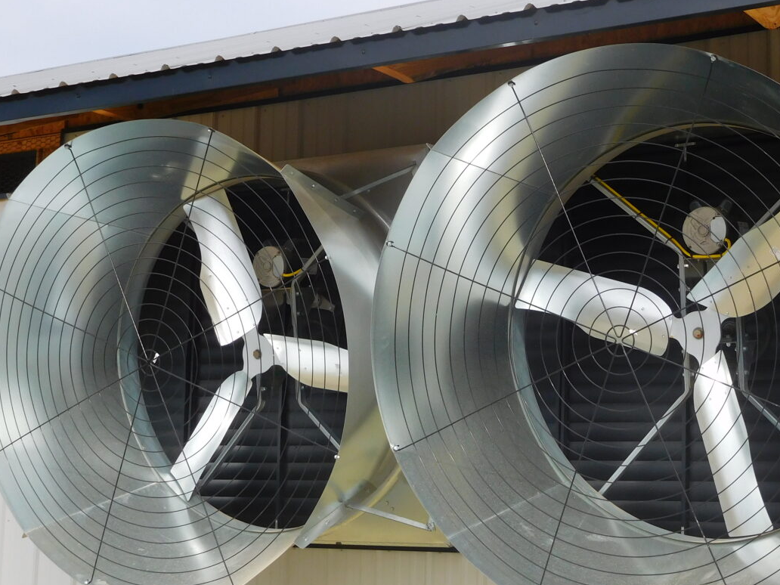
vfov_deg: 21.9
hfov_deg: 28.9
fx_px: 1510
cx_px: 468
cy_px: 323
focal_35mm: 67
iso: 125
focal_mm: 8
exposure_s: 1/500
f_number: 4
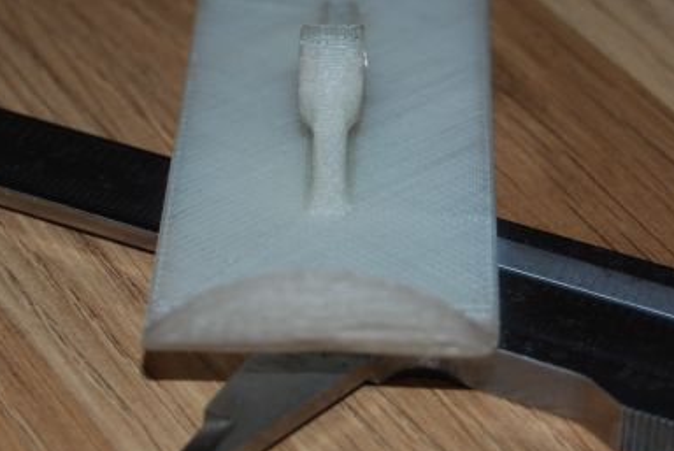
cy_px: 158
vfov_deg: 8.0
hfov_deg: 11.9
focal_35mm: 172
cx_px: 328
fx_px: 3225
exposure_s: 1/60
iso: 200
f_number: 5.6
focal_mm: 55
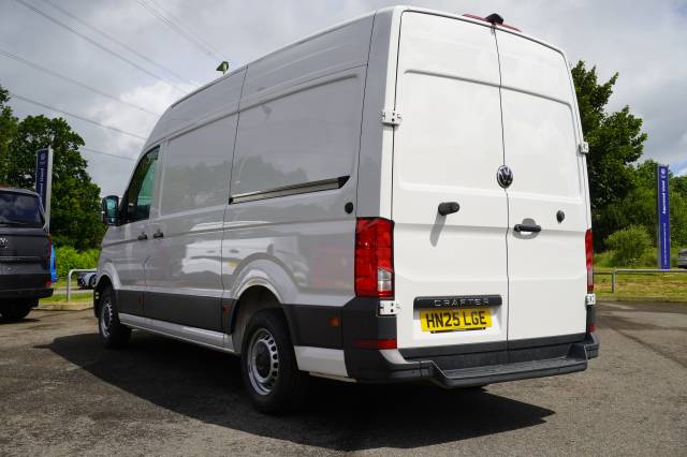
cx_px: 344
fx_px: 687
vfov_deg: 36.8
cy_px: 228
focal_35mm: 36
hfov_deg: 53.2
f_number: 9
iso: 100
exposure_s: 1/125
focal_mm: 24
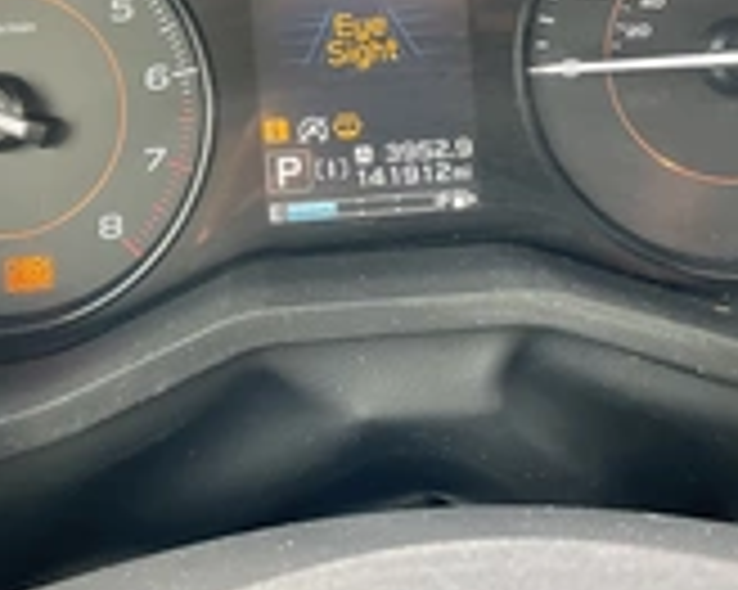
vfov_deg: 21.7
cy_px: 77
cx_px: 315
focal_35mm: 69
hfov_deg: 27.5
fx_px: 1506
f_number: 1.8
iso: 64
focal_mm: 3
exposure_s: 1/66
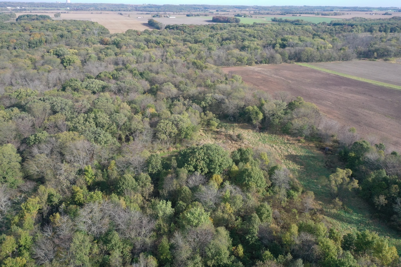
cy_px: 134
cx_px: 200
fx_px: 312
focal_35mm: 28
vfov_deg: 46.4
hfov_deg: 65.5
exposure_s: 1/240
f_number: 4.5
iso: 800
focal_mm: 10.26
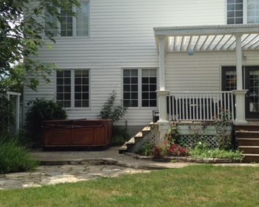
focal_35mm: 54
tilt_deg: +1.4
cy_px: 100
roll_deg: -0.4
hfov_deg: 34.8
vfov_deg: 28.1
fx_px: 414
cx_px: 127
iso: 50
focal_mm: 4.12
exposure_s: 1/1130
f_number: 2.4
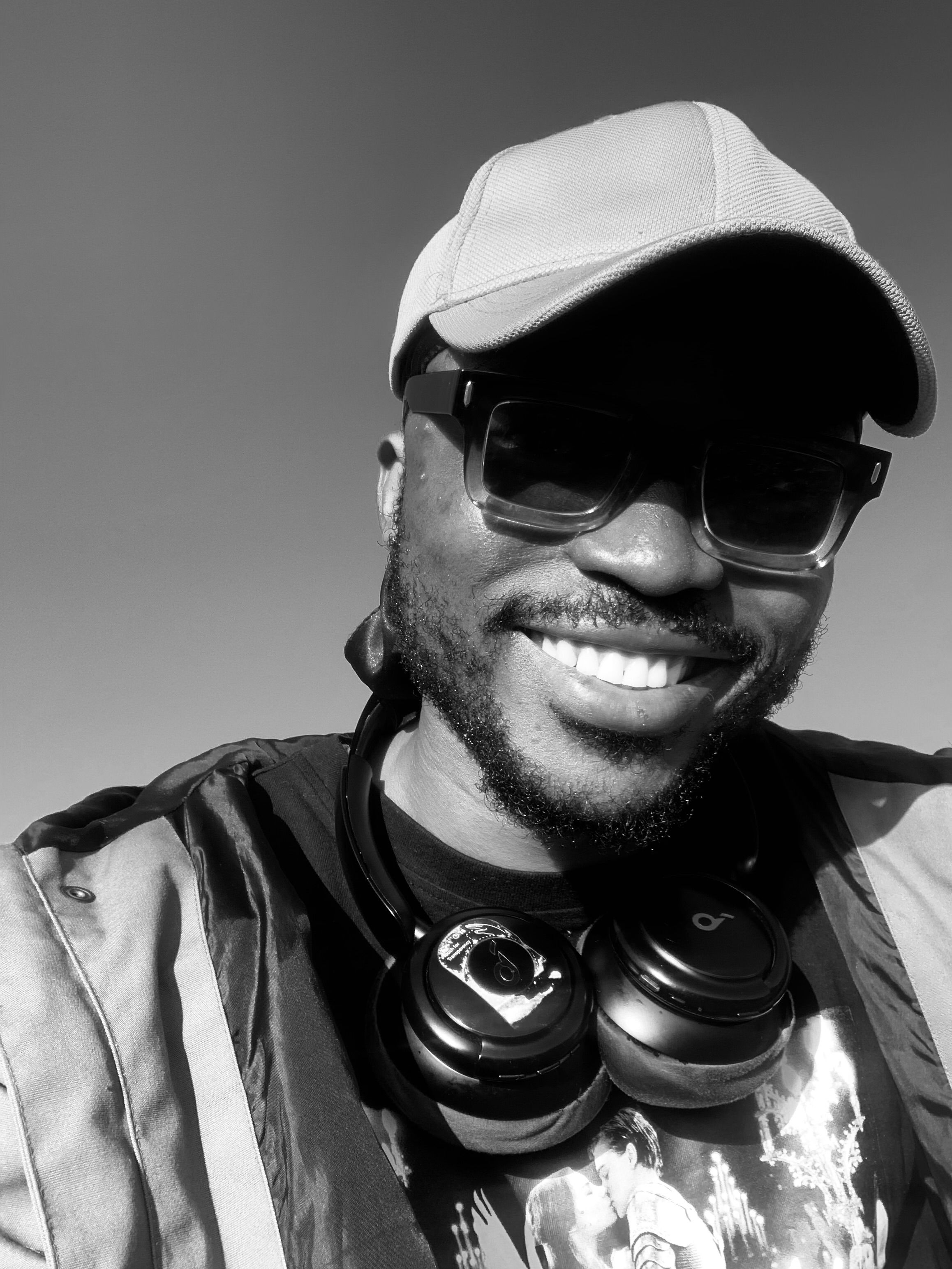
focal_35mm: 32
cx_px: 476
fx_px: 1173
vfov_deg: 56.8
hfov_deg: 44.2
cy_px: 634
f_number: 2.2
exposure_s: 1/121
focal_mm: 2.87
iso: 20
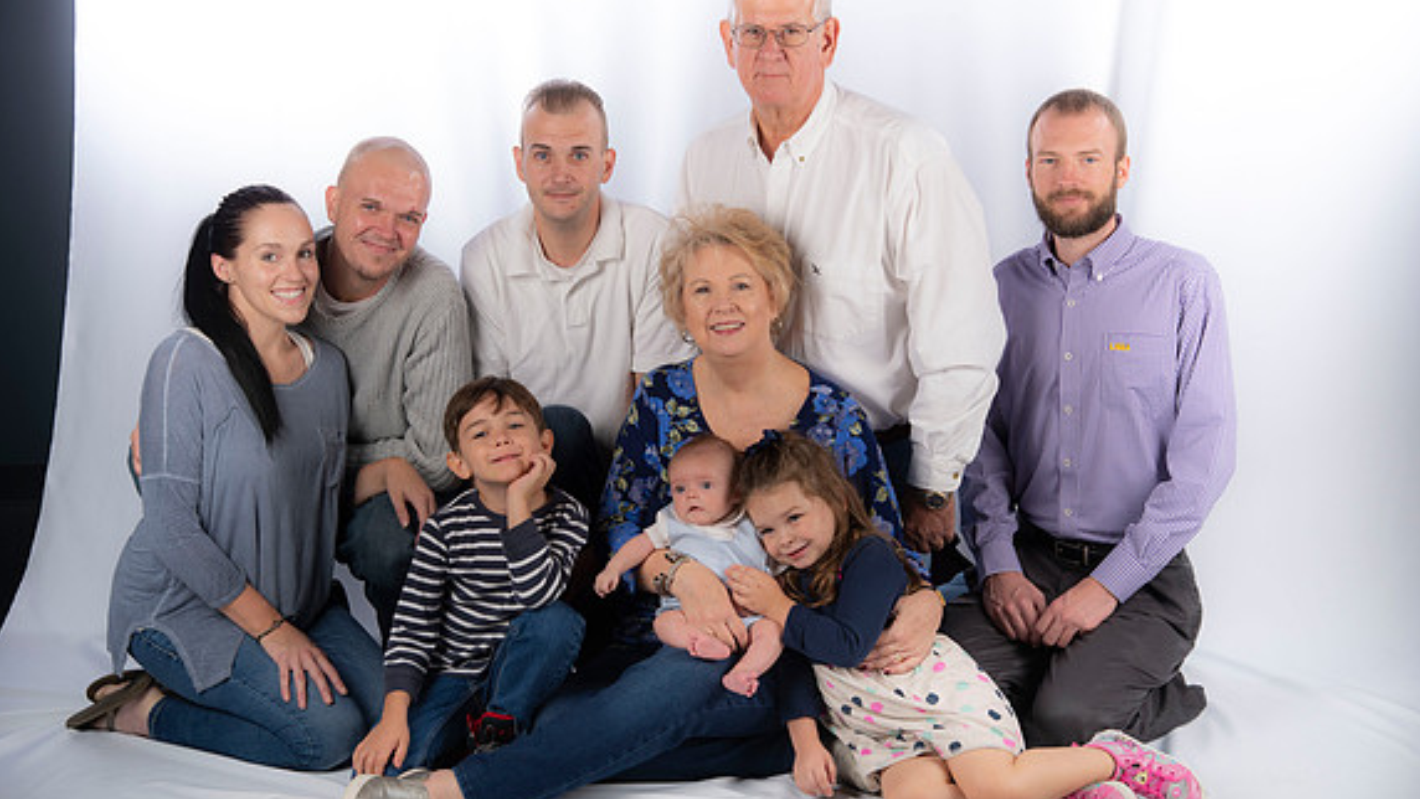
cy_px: 352
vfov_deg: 17.5
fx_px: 2599
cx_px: 710
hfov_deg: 30.6
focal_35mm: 69
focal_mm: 65
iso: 100
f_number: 5.6
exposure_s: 1/200
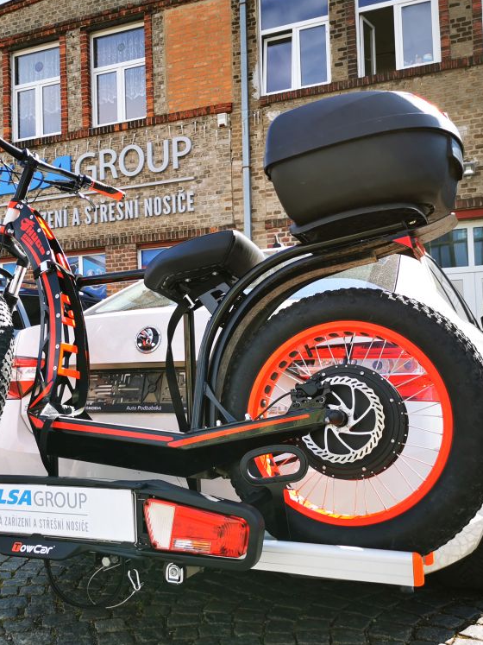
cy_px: 324
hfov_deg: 38.2
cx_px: 155
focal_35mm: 37
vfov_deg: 50.1
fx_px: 689
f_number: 1.8
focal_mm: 5.58
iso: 50
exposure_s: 1/883
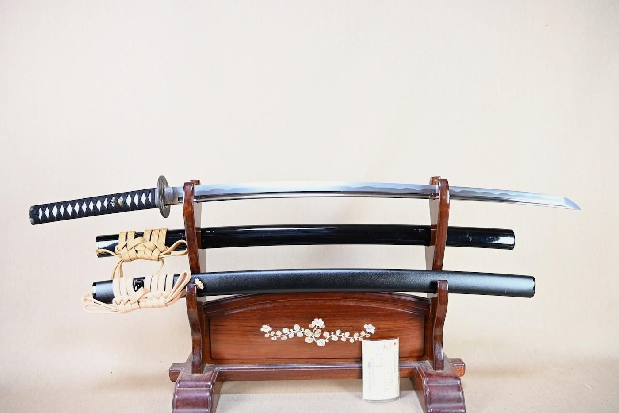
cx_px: 310
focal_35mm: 30
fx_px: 516
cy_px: 206
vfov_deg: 43.6
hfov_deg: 61.9
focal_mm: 20
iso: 100
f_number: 3.5
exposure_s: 1/3
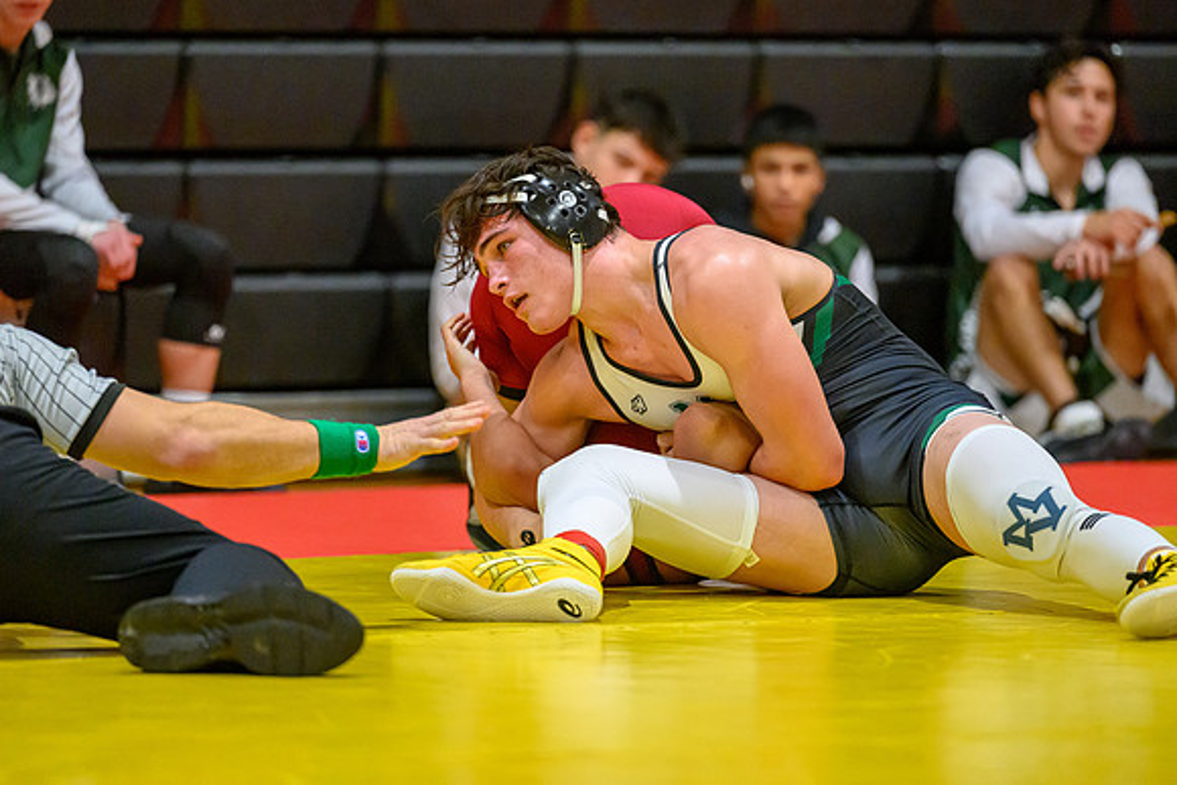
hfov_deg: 9.2
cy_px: 355
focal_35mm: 225
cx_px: 564
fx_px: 7352
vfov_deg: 6.1
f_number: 2.8
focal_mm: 200
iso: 9000
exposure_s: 1/640
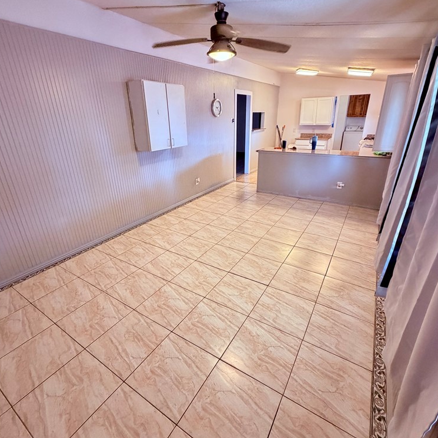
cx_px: 218
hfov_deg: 84.0
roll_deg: +1.2
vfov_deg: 83.9
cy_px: 213
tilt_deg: -17.4
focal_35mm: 17
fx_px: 243
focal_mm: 2.22
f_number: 2.2
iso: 500
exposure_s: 1/60
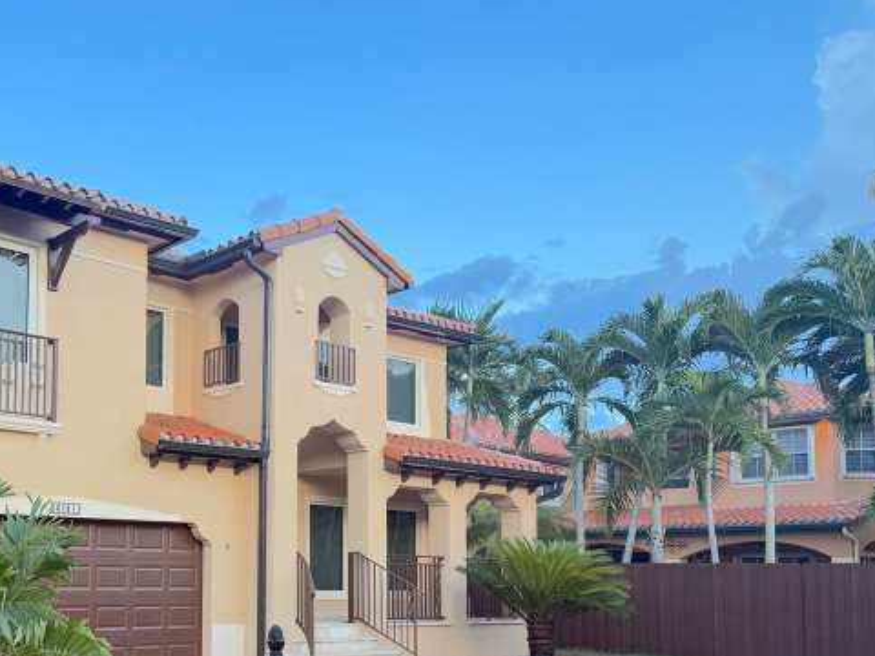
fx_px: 1011
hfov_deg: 44.7
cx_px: 188
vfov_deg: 35.1
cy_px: 503
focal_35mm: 40
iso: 64
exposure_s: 1/287
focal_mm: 6.76
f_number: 1.78
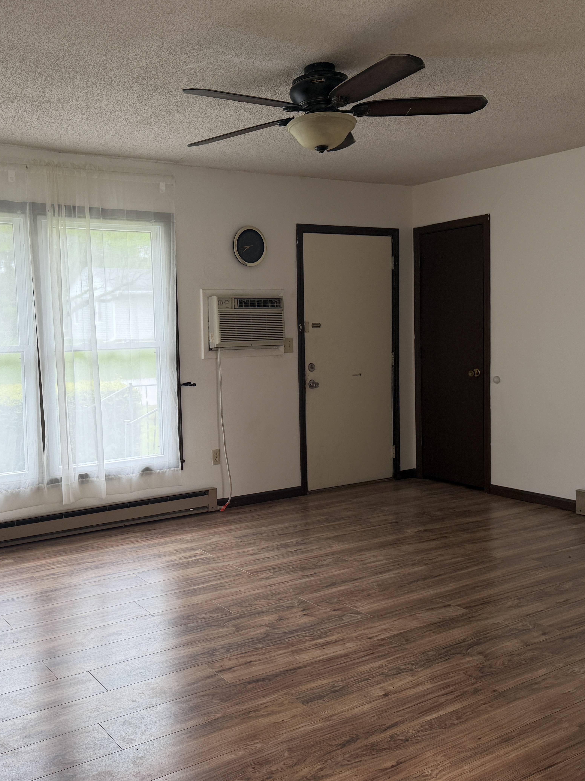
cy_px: 389
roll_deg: +2.3
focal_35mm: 33
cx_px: 207
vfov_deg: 55.3
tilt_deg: -2.6
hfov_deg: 42.5
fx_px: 744
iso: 100
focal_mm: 6.76
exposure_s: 1/120
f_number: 1.78
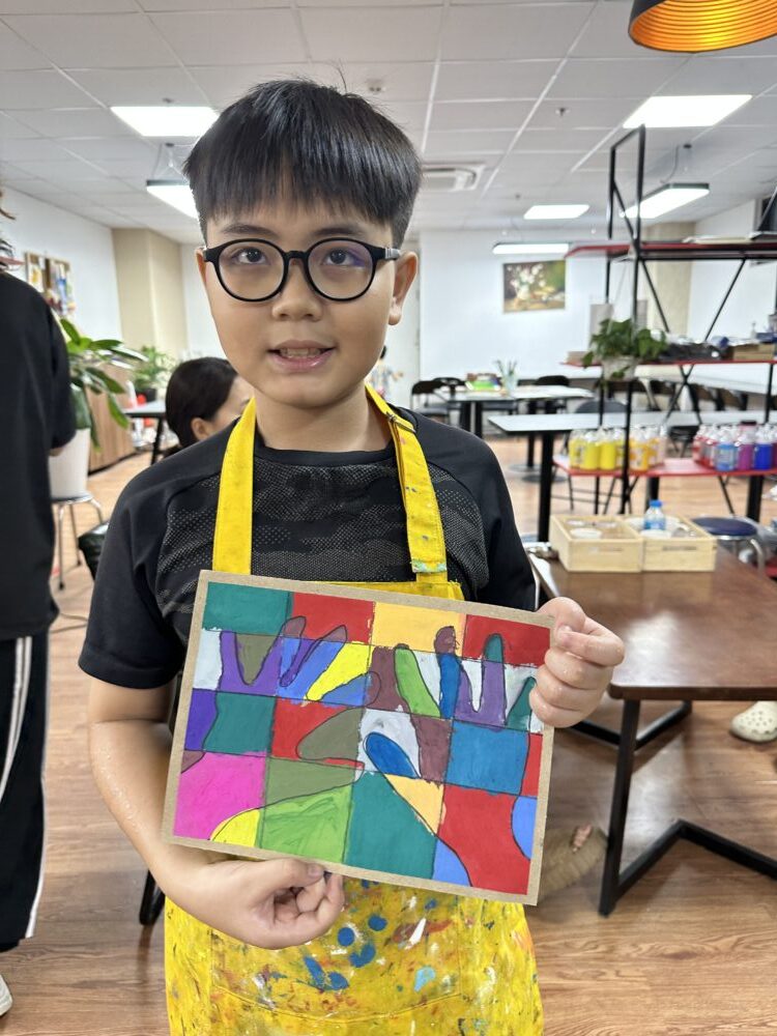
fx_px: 718
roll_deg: -0.3
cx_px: 388
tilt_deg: -12.5
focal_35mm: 24
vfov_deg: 71.6
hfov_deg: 56.8
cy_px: 518
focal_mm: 6.86
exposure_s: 1/50
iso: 200
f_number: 1.78
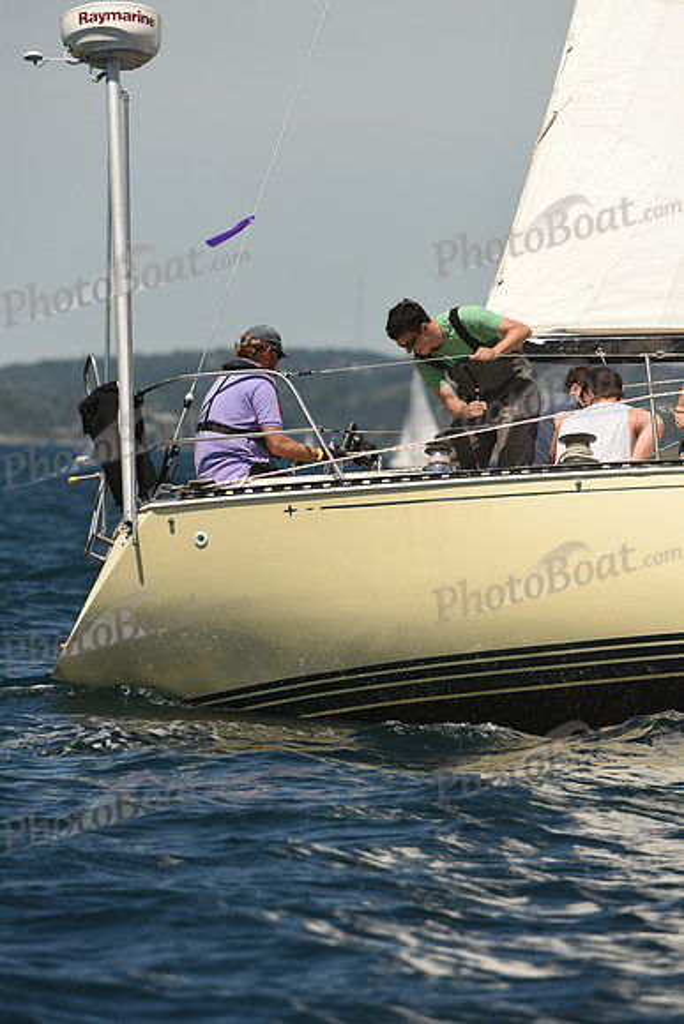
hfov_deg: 3.4
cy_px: 512
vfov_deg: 5.2
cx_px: 342
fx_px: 11392
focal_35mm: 400
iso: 250
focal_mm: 400
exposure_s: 1/1000
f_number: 6.3
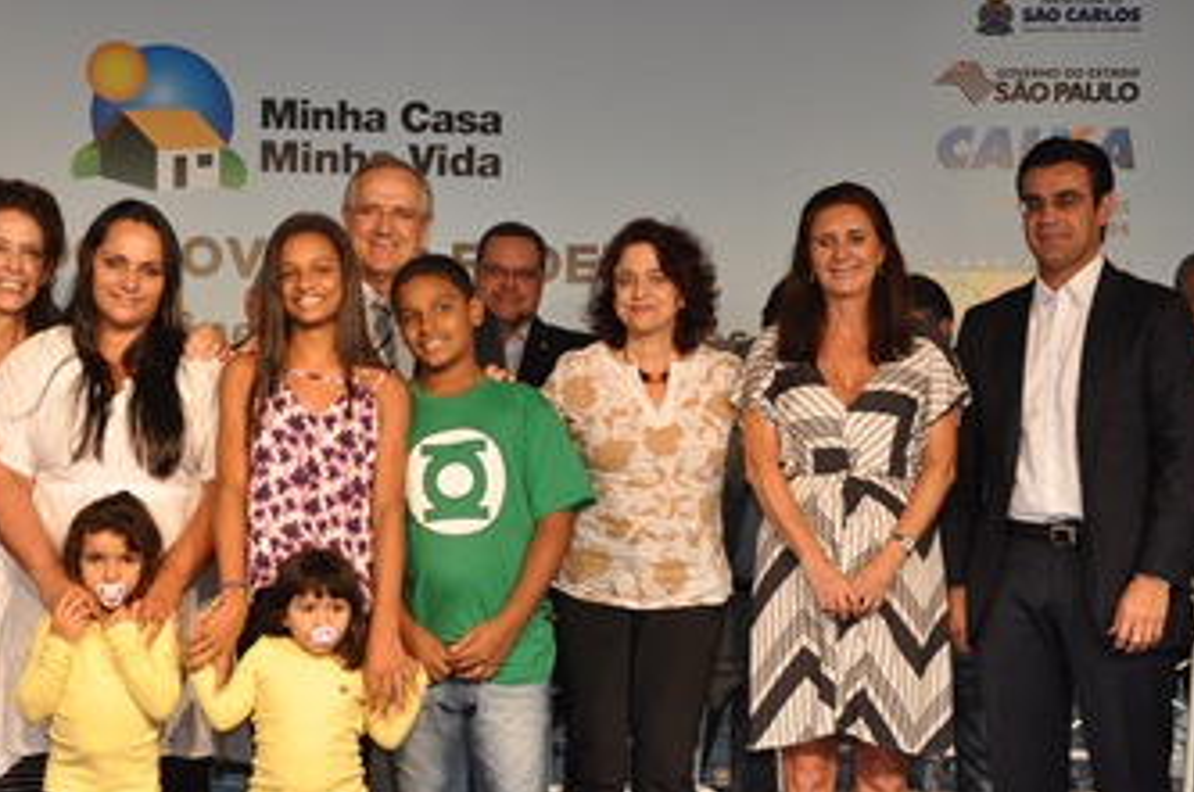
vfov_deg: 13.0
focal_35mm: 105
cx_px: 556
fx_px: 3477
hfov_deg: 19.5
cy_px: 530
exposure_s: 1/60
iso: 400
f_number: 5
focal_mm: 52
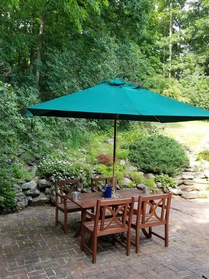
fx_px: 242
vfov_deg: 59.9
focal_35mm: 30
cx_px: 103
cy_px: 149
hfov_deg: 46.8
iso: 50
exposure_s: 1/147
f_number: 1.7
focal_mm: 4.25
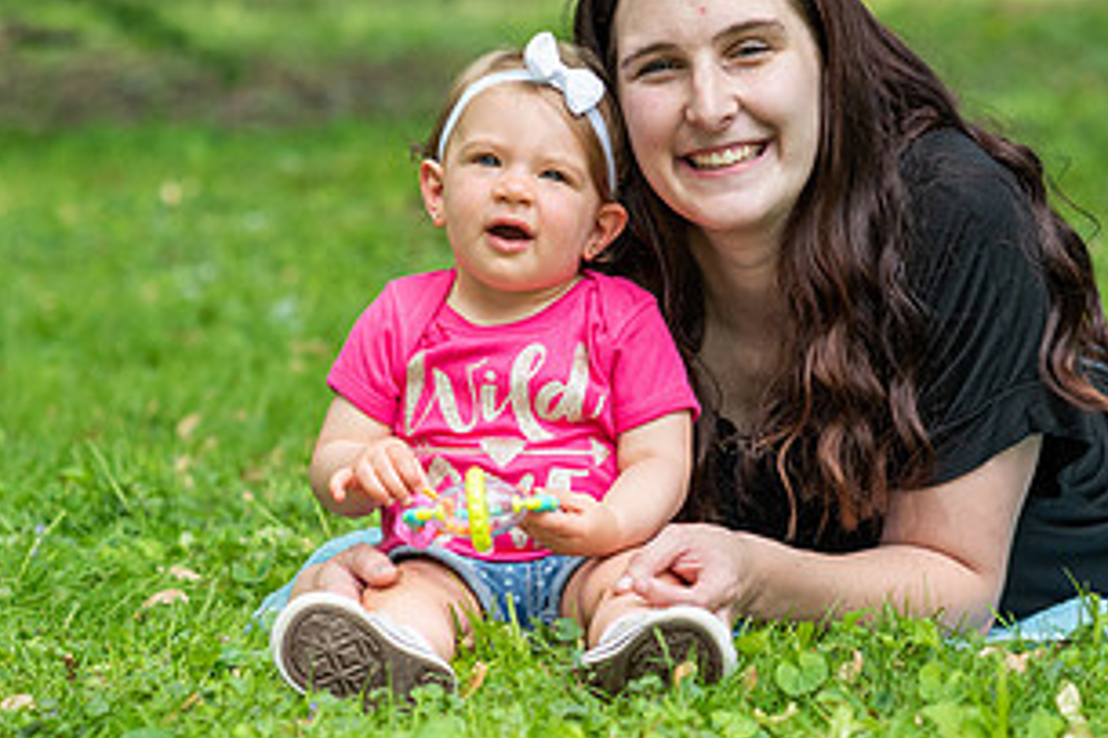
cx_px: 780
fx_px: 5598
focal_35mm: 182
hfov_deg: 11.3
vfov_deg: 7.5
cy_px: 282
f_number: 3.5
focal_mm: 85
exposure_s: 1/1000
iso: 320
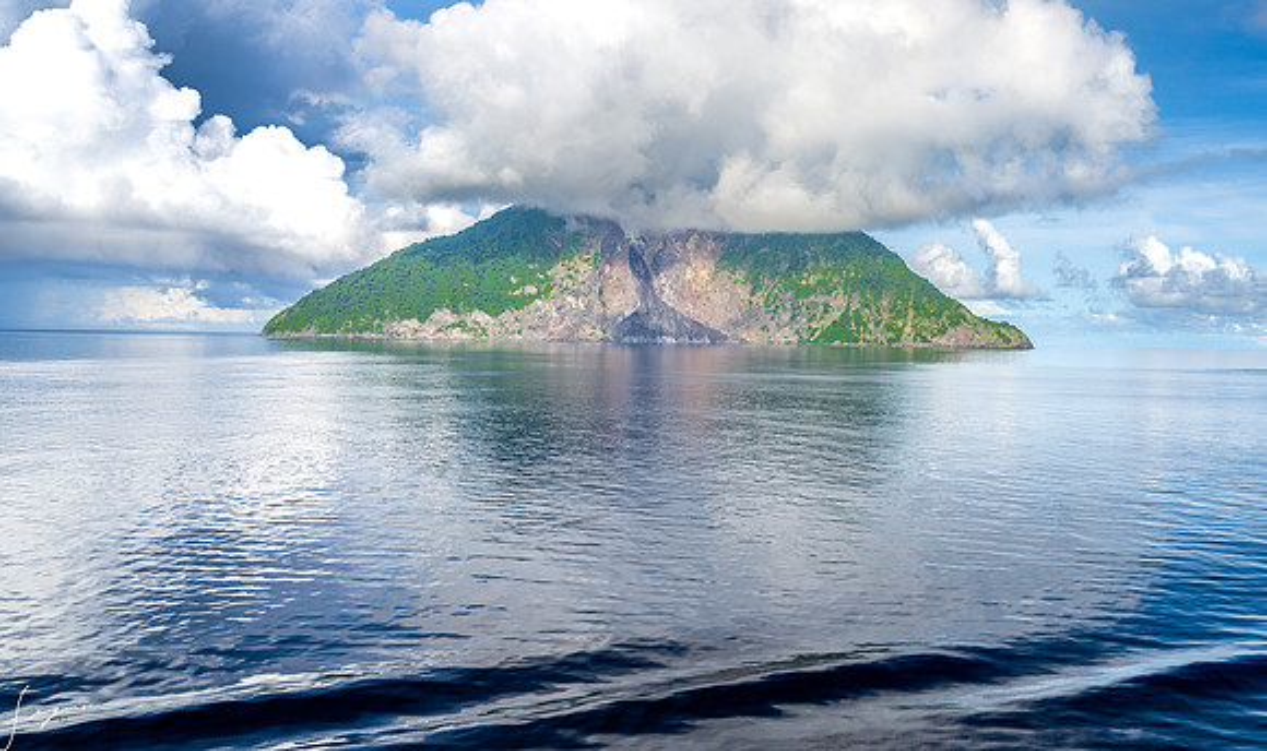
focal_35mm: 32
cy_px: 277
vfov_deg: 38.1
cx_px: 729
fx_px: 1081
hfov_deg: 60.4
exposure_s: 1/320
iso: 320
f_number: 8
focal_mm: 25.5
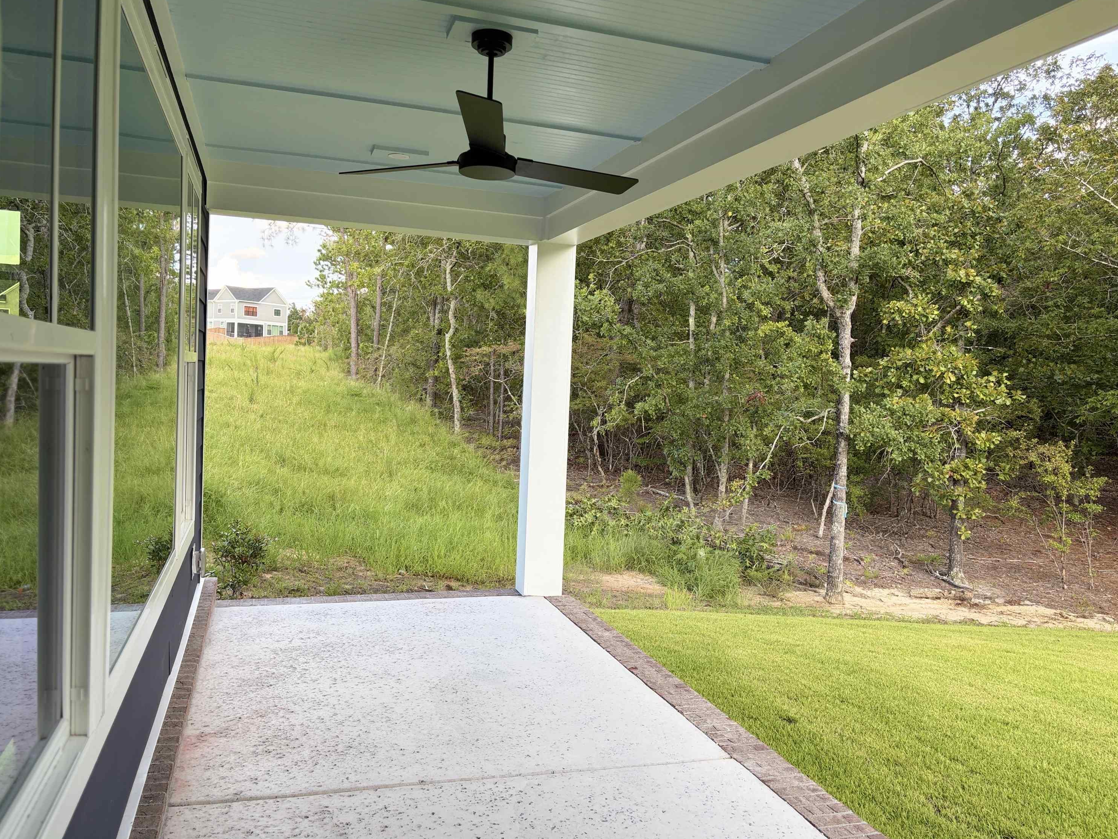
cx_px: 550
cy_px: 413
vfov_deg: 51.4
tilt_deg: -2.3
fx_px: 872
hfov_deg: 65.3
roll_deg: -1.3
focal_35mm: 27
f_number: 1.6
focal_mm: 5.96
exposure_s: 1/326
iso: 50
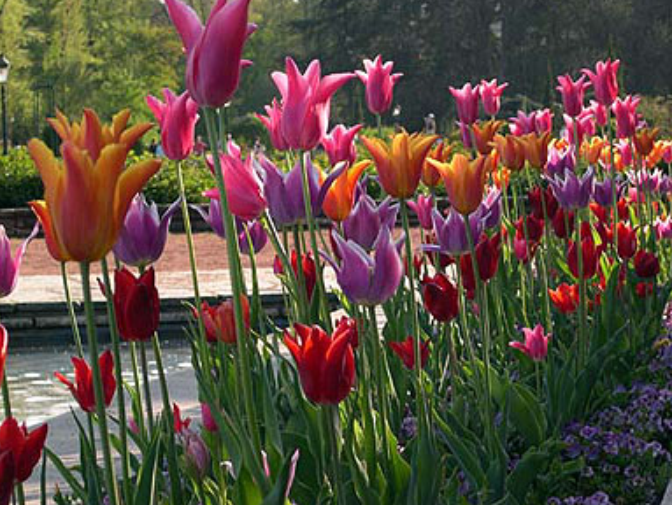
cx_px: 311
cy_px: 245
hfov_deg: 14.7
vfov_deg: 11.1
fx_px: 2604
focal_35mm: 134
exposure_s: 1/217
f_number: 4.9
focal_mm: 24
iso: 100
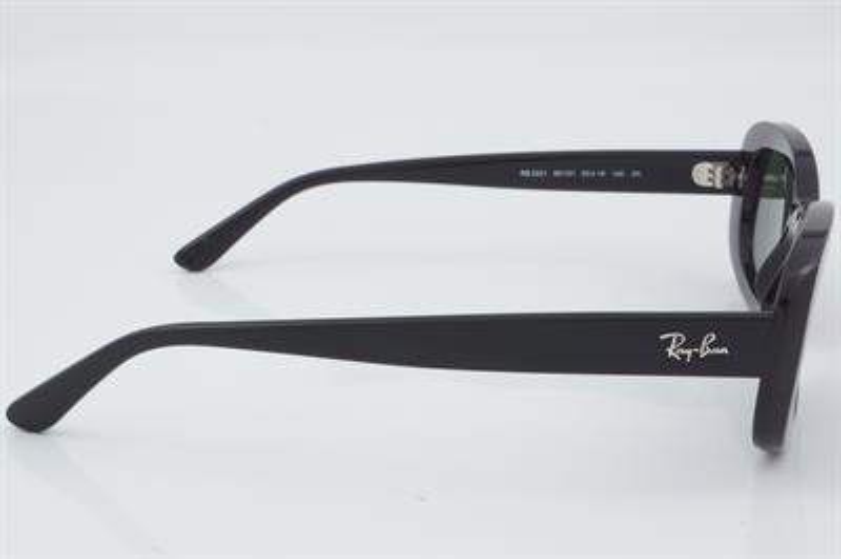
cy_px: 280
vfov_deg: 18.2
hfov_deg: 27.0
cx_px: 420
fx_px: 1751
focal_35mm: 75
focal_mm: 50
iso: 100
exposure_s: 1/3
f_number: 32
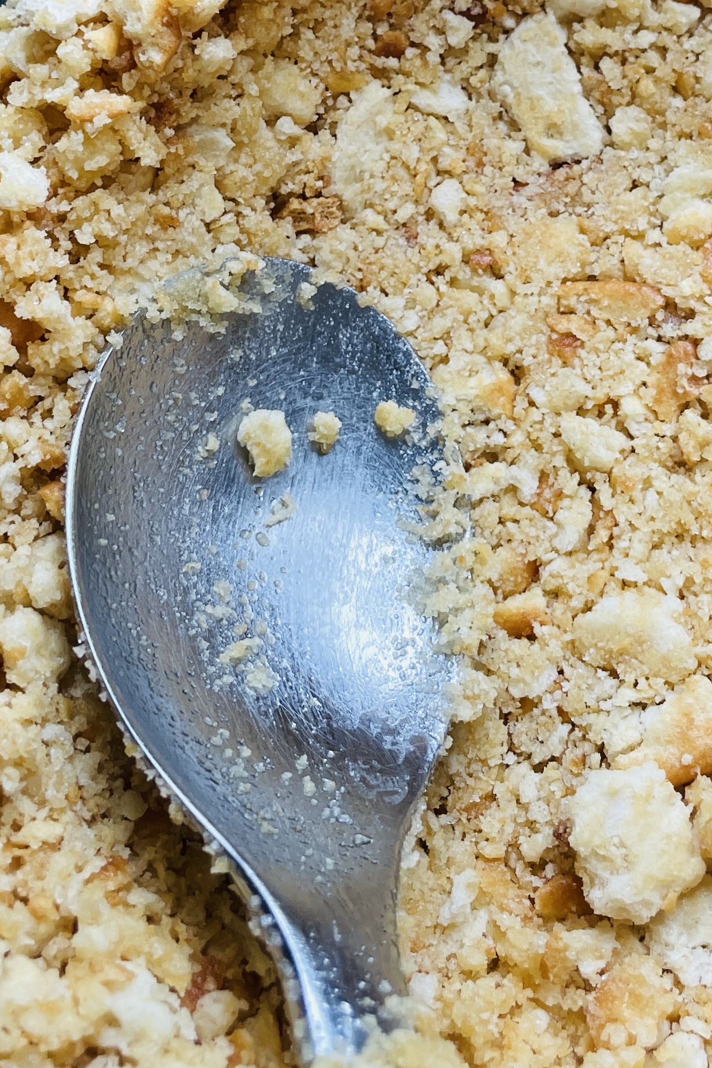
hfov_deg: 22.8
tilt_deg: -65.3
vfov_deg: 32.0
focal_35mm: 59
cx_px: 514
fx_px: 1750
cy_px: 71
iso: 50
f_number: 1.6
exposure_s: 1/121
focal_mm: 4.2
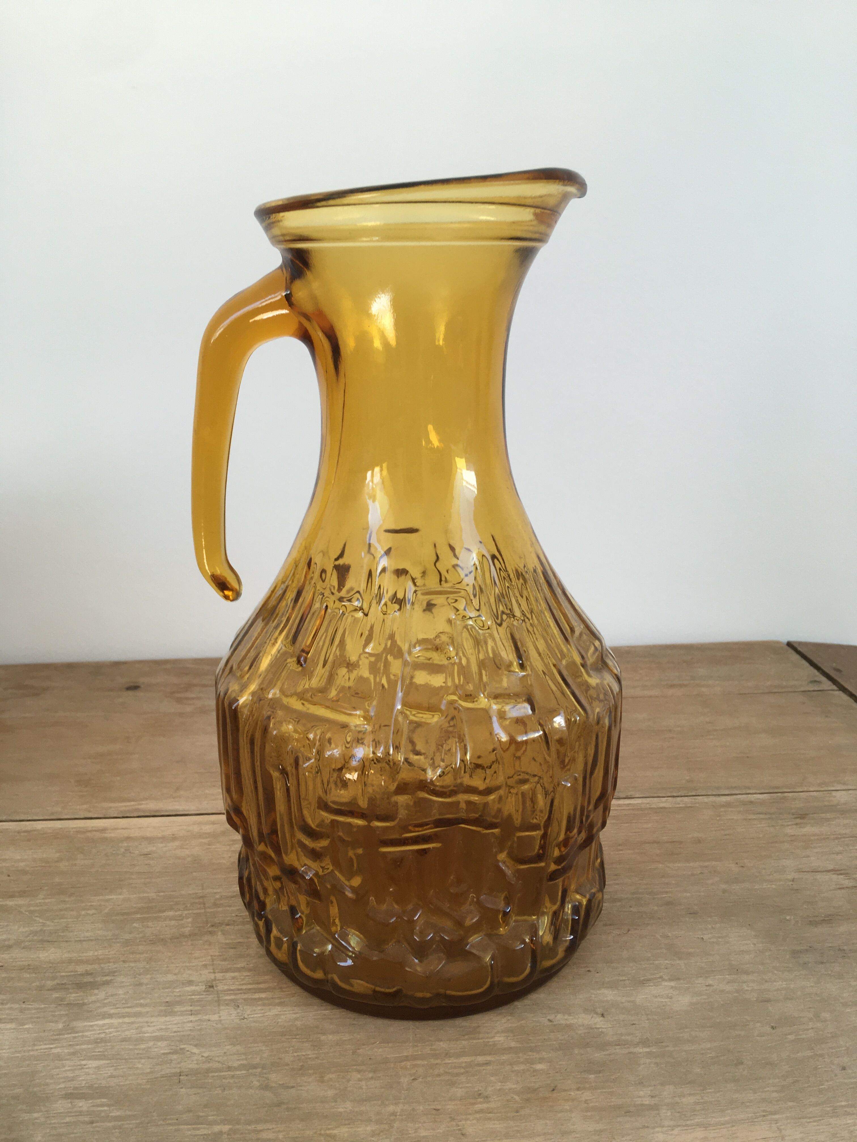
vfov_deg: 61.7
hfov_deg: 48.2
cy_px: 571
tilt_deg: -16.7
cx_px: 428
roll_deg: -0.4
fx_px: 957
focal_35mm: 29
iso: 40
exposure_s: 1/100
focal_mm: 4.15
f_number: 2.2
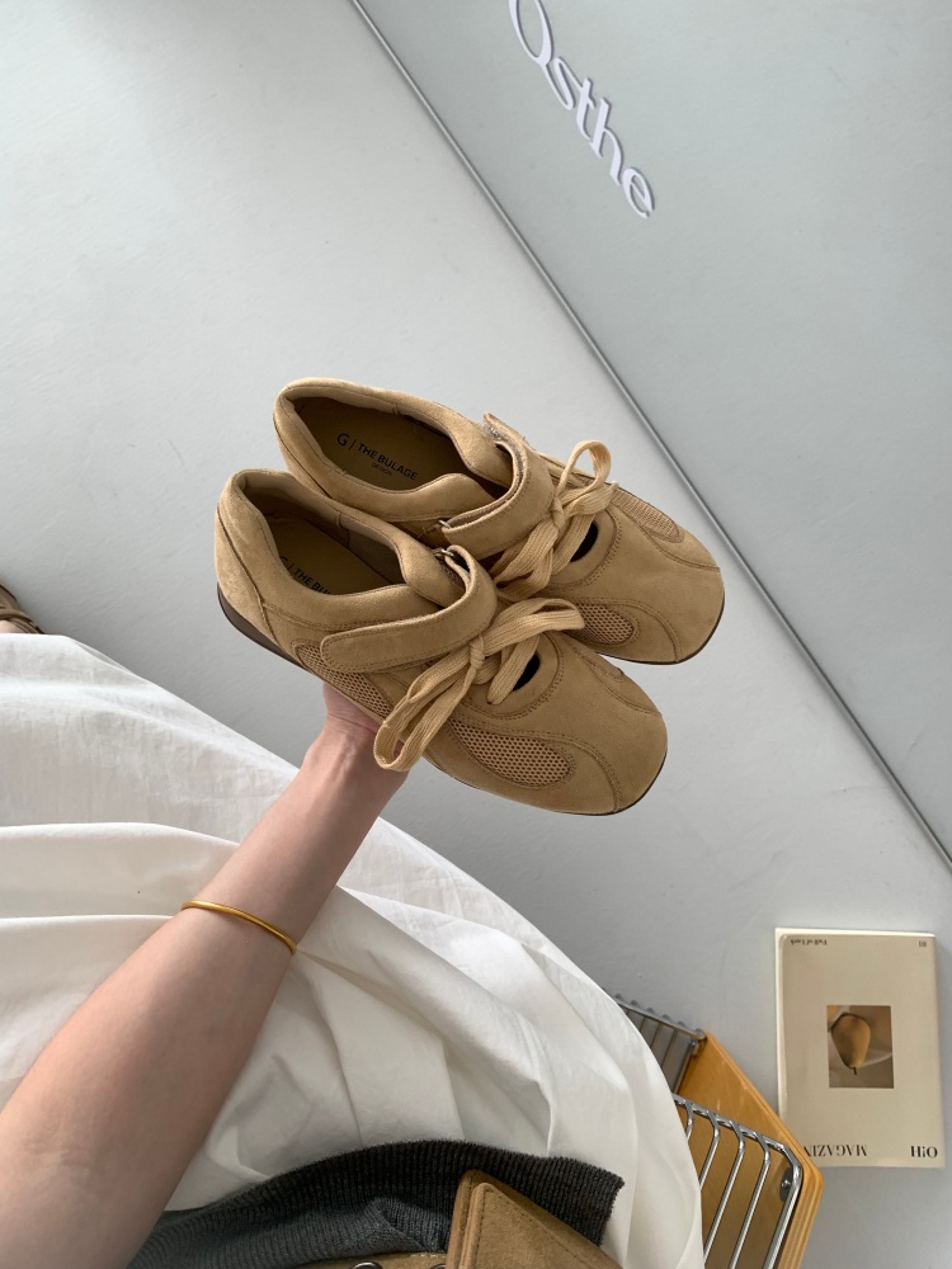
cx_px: 476
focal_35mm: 26
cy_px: 634
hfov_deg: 53.1
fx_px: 953
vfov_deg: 67.3
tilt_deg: -80.1
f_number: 1.8
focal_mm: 4.25
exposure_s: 1/73
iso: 100
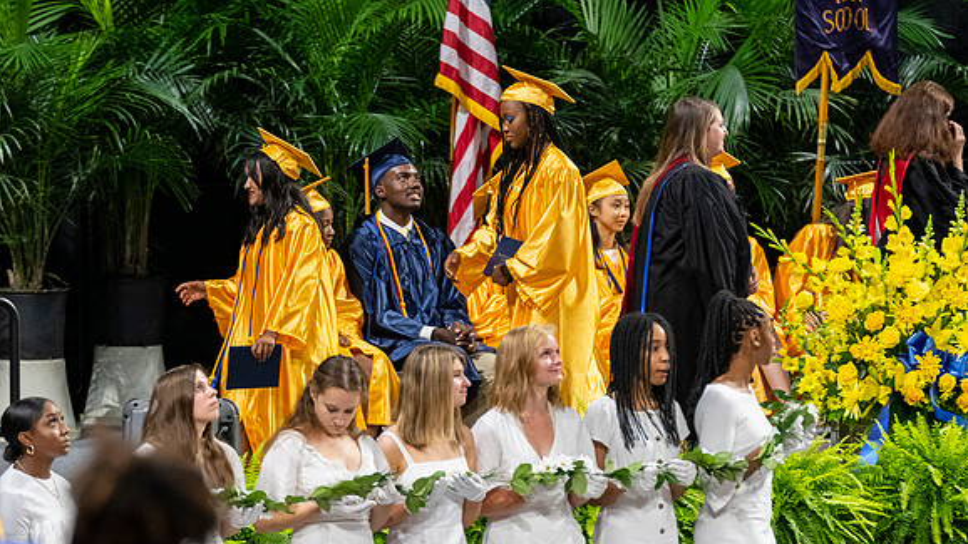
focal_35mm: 356
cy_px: 405
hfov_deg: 6.1
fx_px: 9137
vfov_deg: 3.4
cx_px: 320
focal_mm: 190
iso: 2000
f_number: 4
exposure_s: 1/200
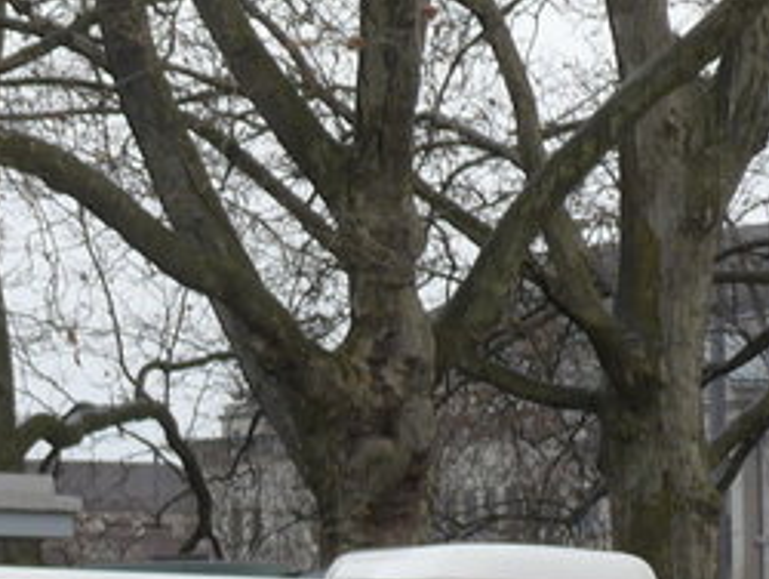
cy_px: 447
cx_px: -732
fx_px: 7894
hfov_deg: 5.5
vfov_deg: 4.2
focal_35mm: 355
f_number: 4.2
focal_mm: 15
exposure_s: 1/125
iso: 80
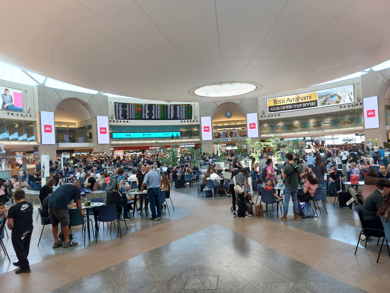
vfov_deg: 56.8
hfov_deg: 71.6
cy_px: 146
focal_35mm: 24
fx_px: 270
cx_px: 195
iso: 64
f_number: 1.8
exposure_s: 1/60
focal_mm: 5.23
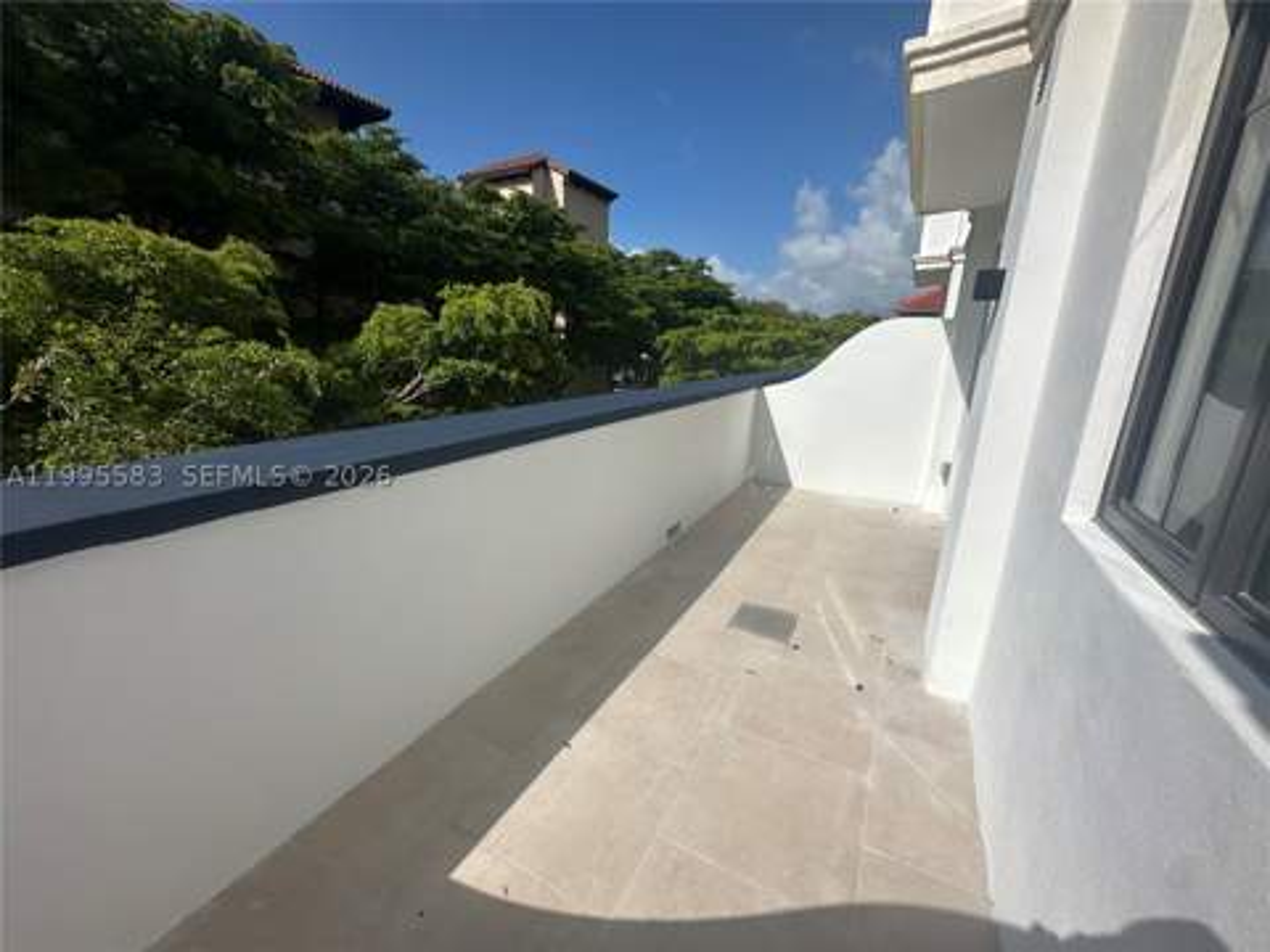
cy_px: 476
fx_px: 514
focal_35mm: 14
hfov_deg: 102.1
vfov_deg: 85.7
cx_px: 635
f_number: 2.2
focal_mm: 2.22
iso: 50
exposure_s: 1/5051
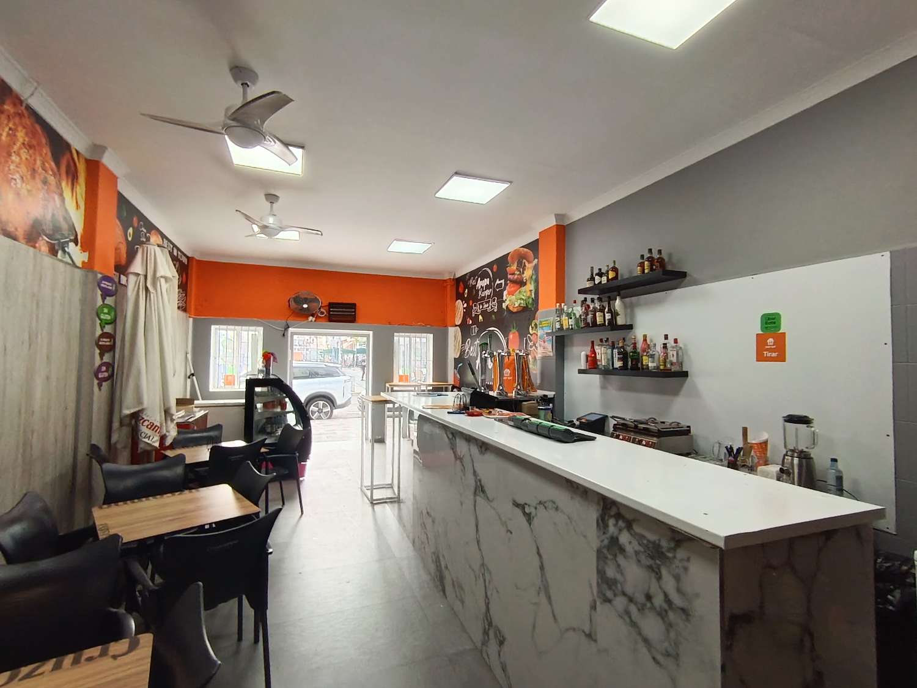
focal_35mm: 17
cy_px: 344
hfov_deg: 91.0
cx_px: 458
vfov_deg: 74.7
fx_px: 450
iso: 338
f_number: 2.2
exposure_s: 1/50
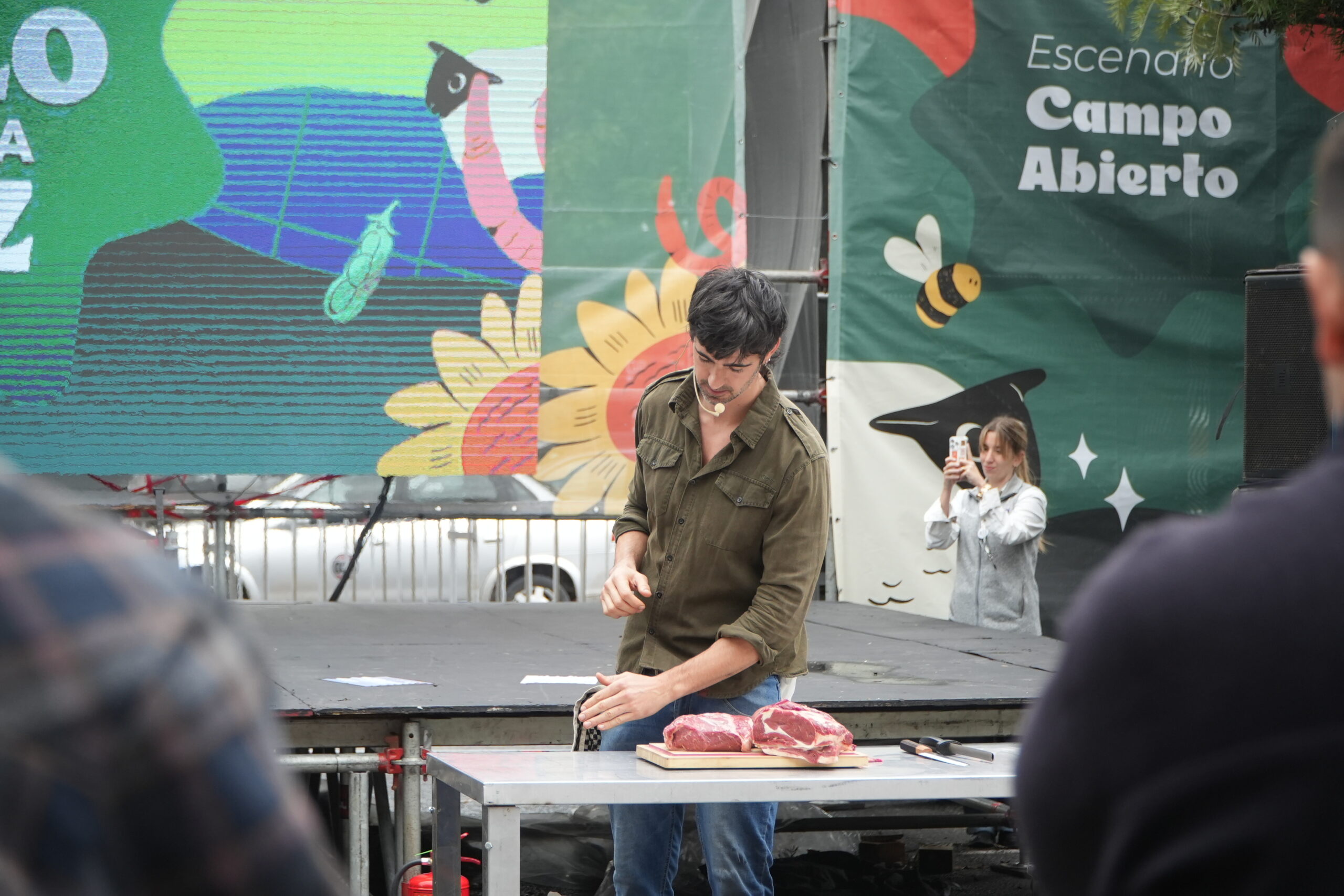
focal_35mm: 84
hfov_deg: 24.2
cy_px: 448
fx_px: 3136
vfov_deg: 16.3
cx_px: 672
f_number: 4
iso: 800
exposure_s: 1/640
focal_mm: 56
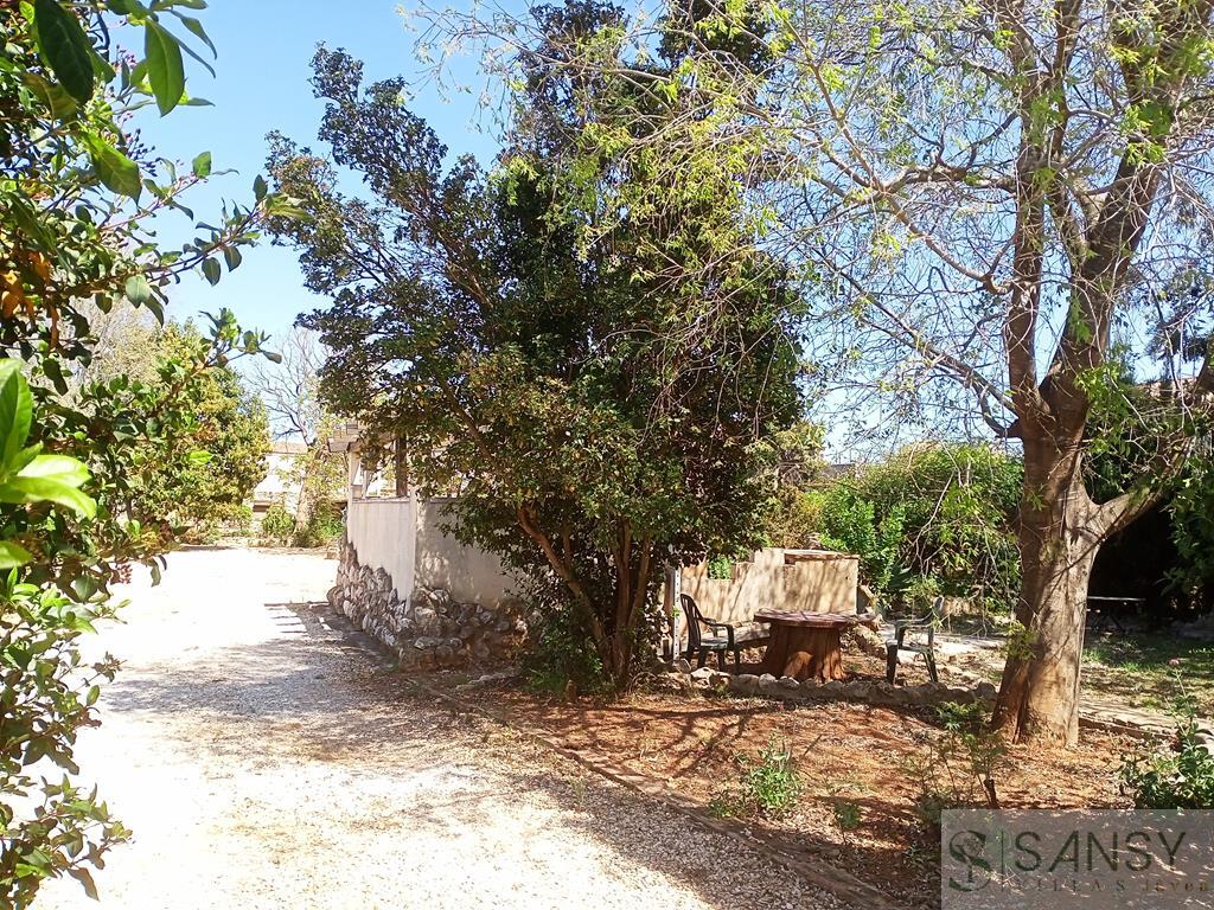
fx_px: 982
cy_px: 455
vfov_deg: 49.7
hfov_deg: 63.4
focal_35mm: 28
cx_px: 607
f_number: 1.8
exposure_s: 1/593
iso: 111
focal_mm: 4
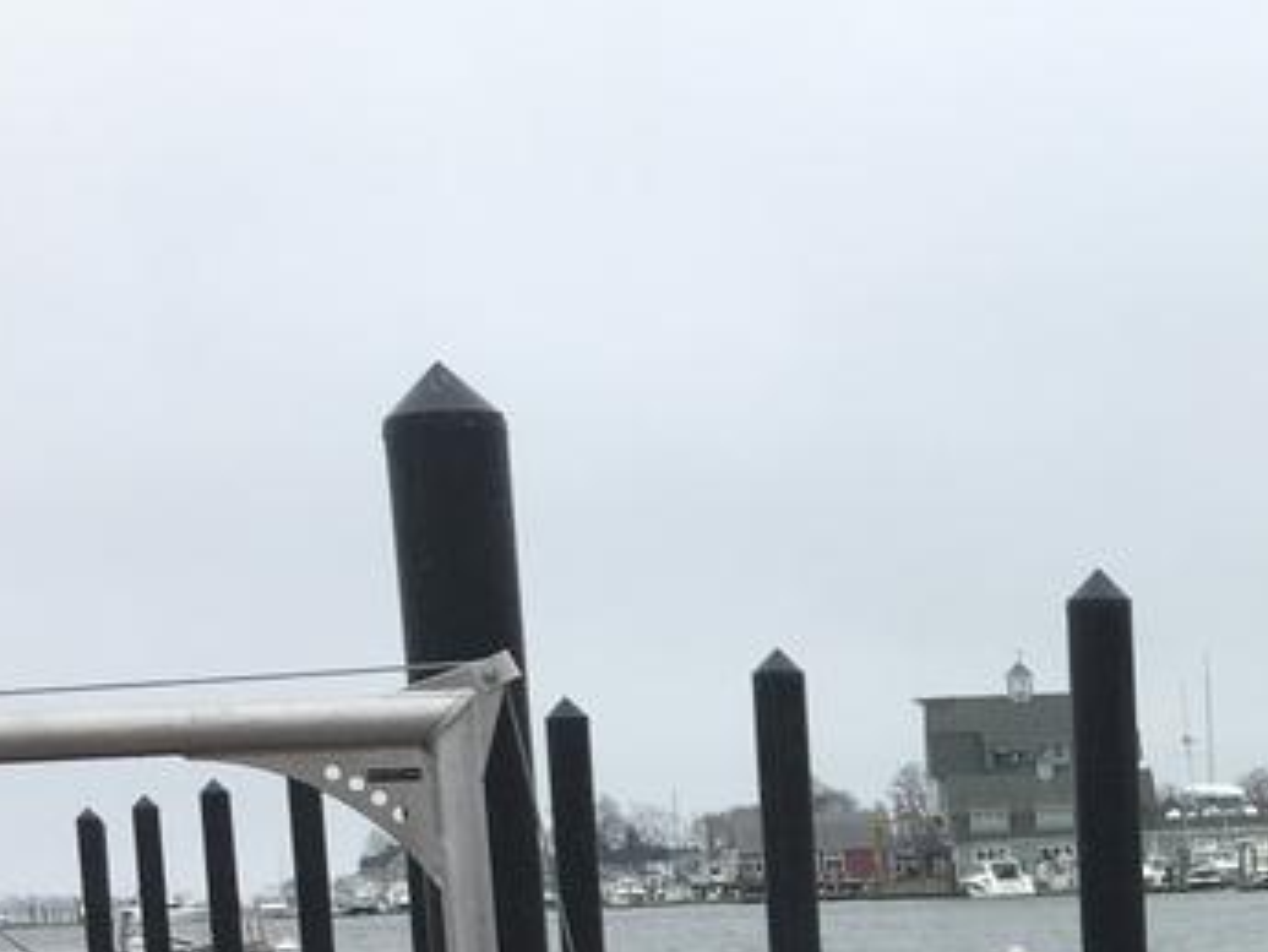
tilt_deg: -3.1
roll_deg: +5.2
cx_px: 1367
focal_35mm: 86
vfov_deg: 16.0
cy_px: 1342
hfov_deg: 21.7
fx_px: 3151
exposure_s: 1/810
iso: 25
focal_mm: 4.15
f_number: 2.2
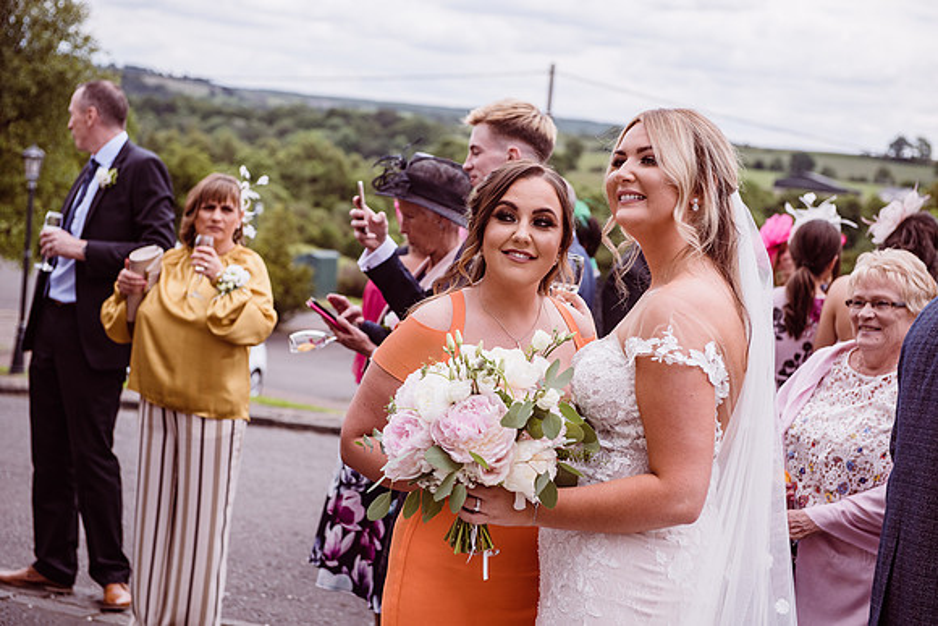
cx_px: 469
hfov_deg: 30.5
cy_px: 313
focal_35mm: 66
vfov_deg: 20.6
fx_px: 1720
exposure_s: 1/1600
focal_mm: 66
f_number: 4.5
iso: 250
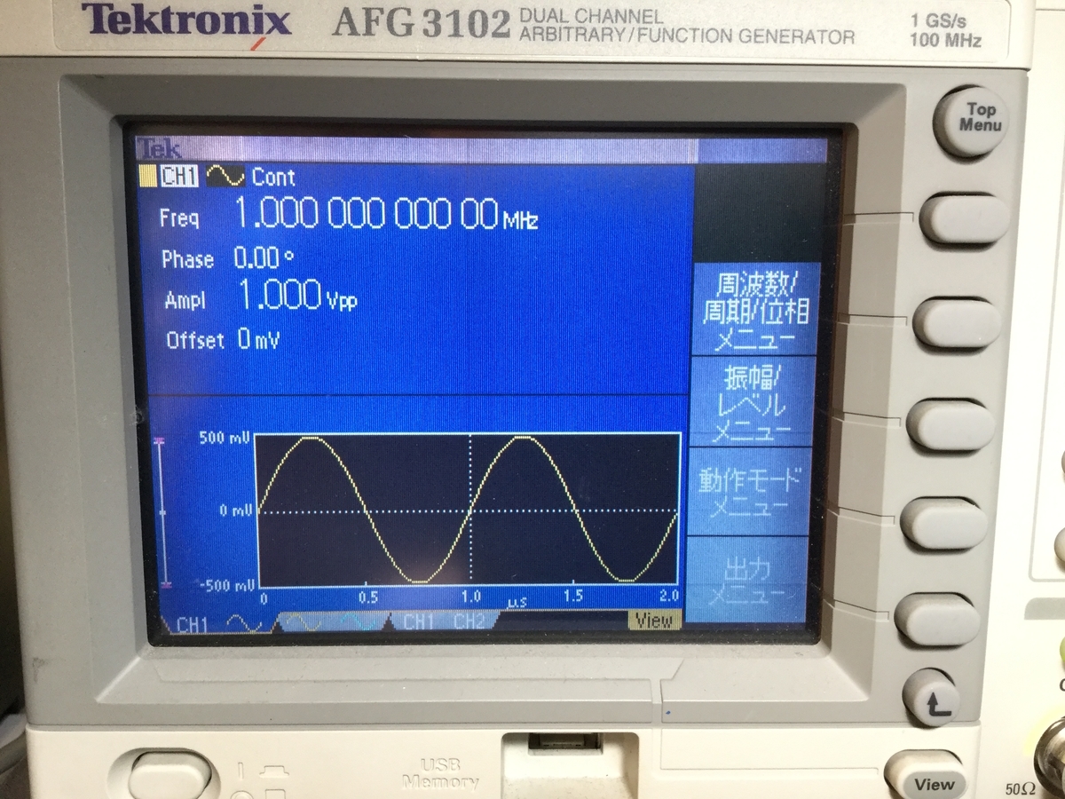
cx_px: 532
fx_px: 954
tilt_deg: -7.2
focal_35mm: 31
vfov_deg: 45.4
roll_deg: -0.9
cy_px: 400
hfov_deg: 58.4
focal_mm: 3.3
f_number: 2.4
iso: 80
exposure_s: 1/30
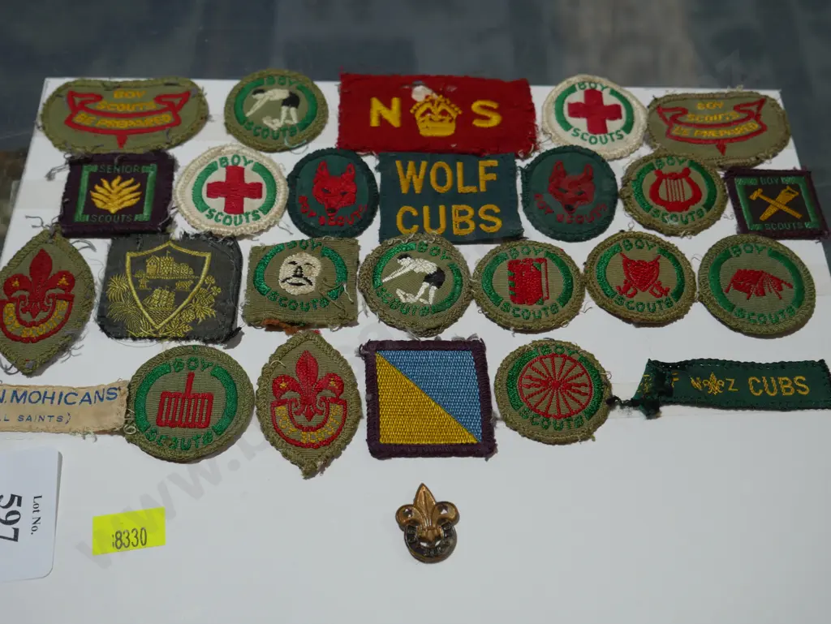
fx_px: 961
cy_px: 312
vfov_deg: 36.0
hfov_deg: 46.8
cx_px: 416
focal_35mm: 40
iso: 200
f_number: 4.5
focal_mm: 20
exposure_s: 1/100
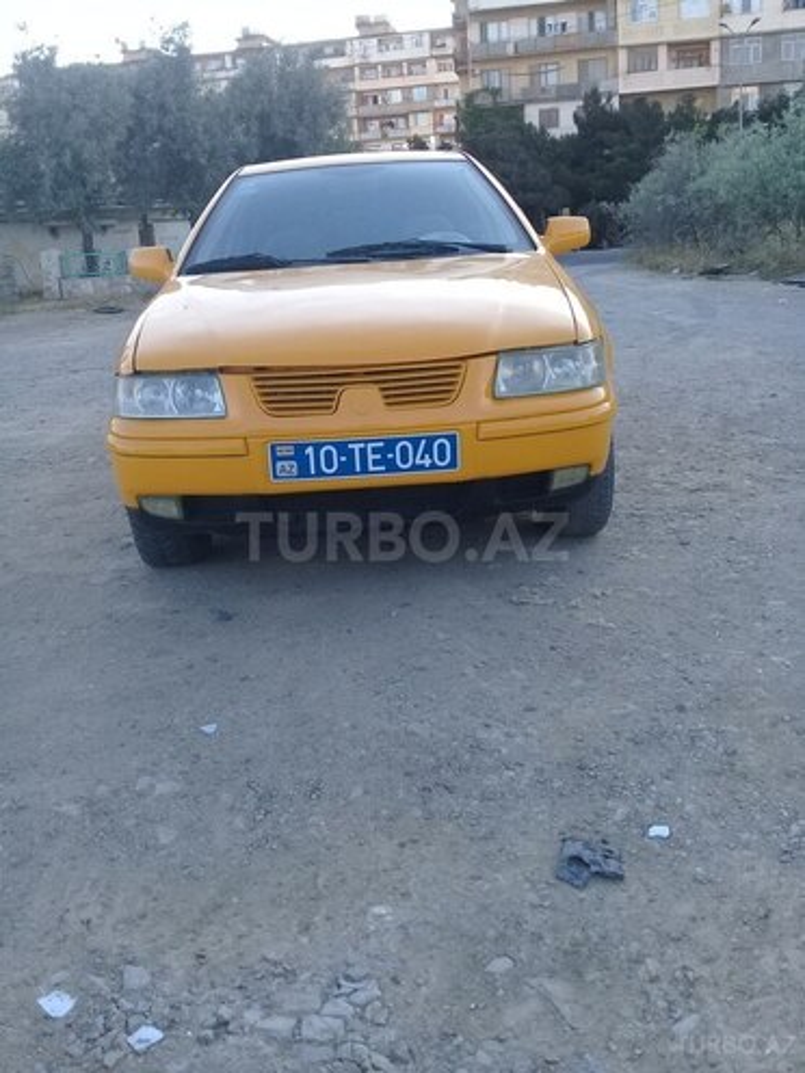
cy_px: 536
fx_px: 961
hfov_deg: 45.4
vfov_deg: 58.4
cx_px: 402
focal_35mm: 31
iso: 50
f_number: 2.2
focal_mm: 3.3
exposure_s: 1/262
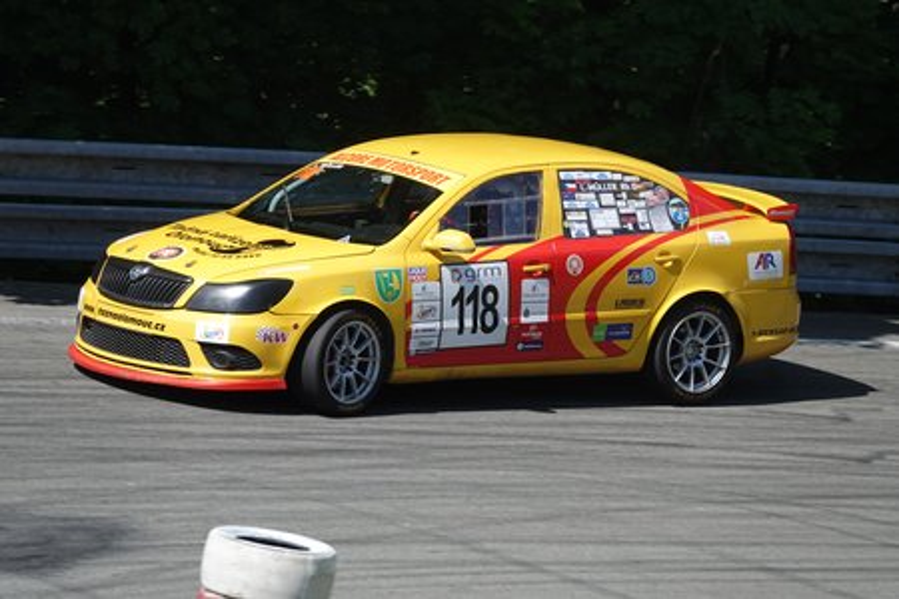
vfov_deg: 4.3
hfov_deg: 6.4
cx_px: 450
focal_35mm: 320
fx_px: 7990
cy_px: 300
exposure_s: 1/800
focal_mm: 117.29
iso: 100
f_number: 4
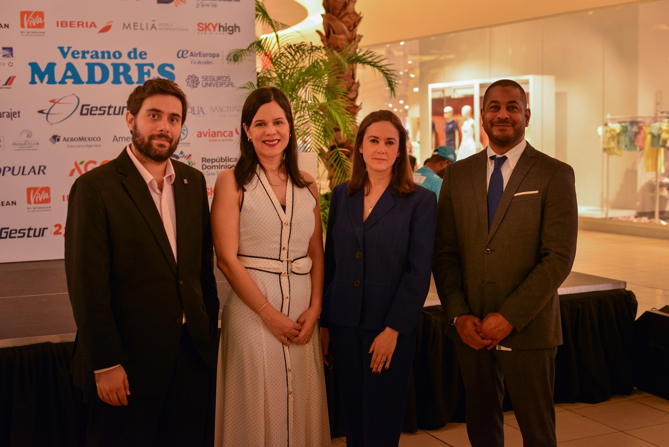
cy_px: 224
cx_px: 334
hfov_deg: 39.6
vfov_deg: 27.0
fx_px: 929
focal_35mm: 50
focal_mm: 50
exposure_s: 1/100
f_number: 3.5
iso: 1000
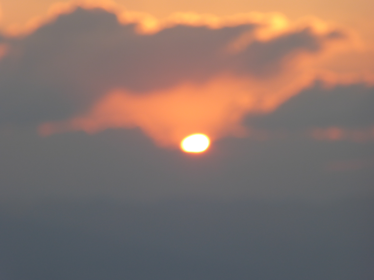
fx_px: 4797
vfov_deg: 3.3
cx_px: 187
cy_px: 140
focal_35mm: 444
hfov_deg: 4.5
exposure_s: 1/100
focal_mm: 71.7
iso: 100
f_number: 6
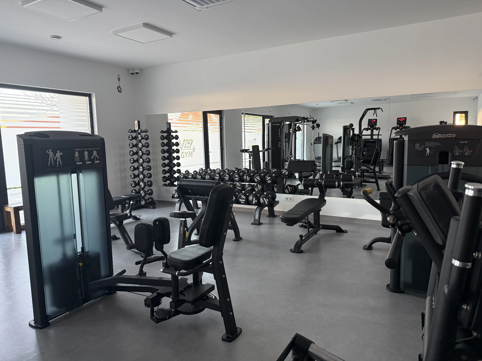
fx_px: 334
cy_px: 180
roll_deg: +0.9
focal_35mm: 24
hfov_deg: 71.6
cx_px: 241
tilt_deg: -6.6
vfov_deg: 56.8
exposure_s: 1/60
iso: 250
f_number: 1.78
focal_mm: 6.76
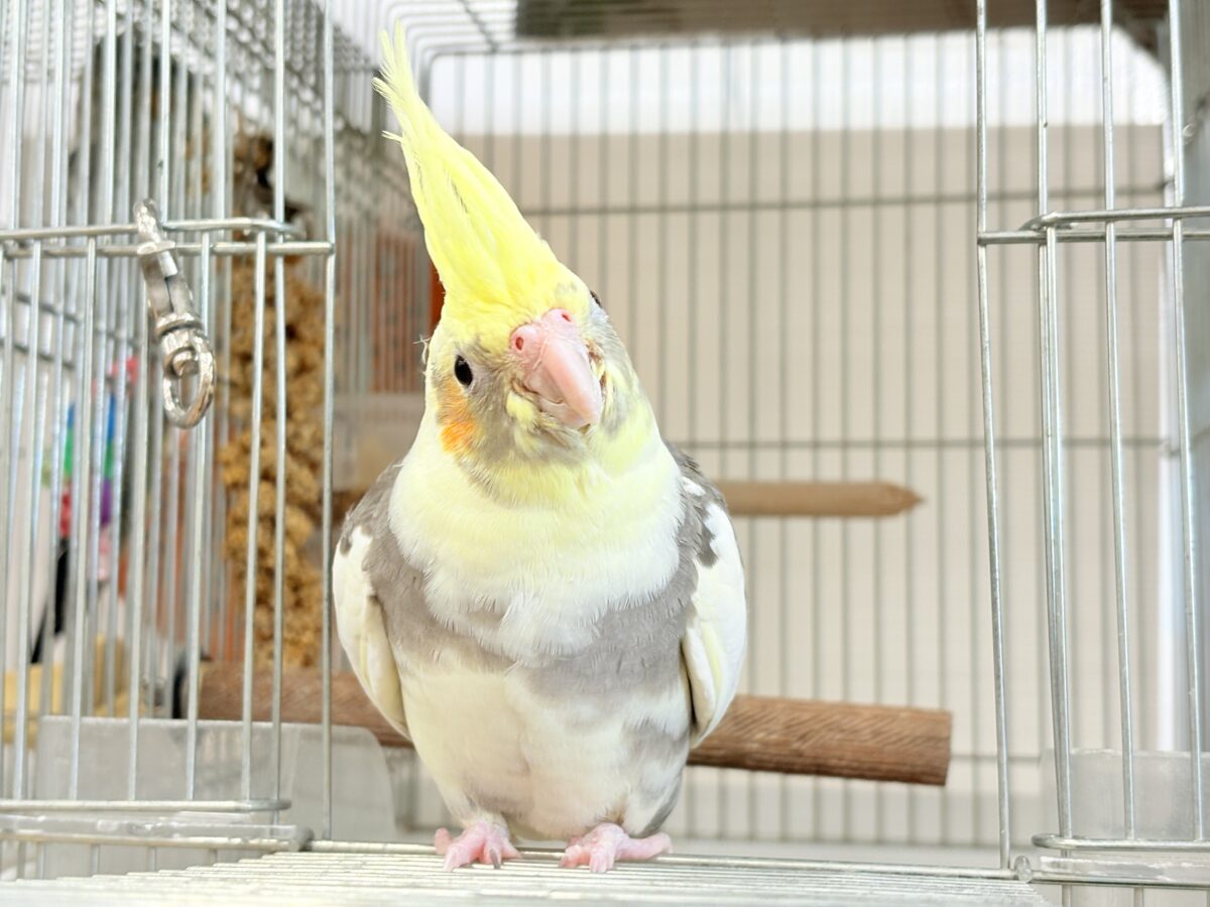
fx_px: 1818
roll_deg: -1.2
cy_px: 454
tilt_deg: +7.3
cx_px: 605
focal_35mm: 52
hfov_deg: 36.8
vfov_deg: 28.0
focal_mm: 5.96
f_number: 1.6
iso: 64
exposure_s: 1/50
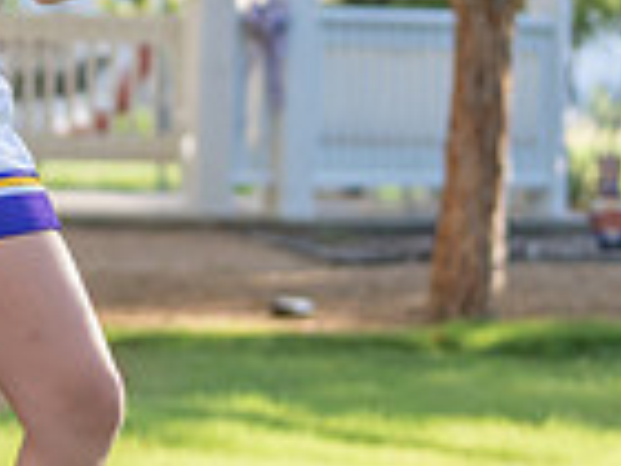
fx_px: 5992
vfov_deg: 4.4
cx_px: -125
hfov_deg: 5.9
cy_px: 82
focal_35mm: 334
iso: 100
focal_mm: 70
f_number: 2.8
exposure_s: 1/320
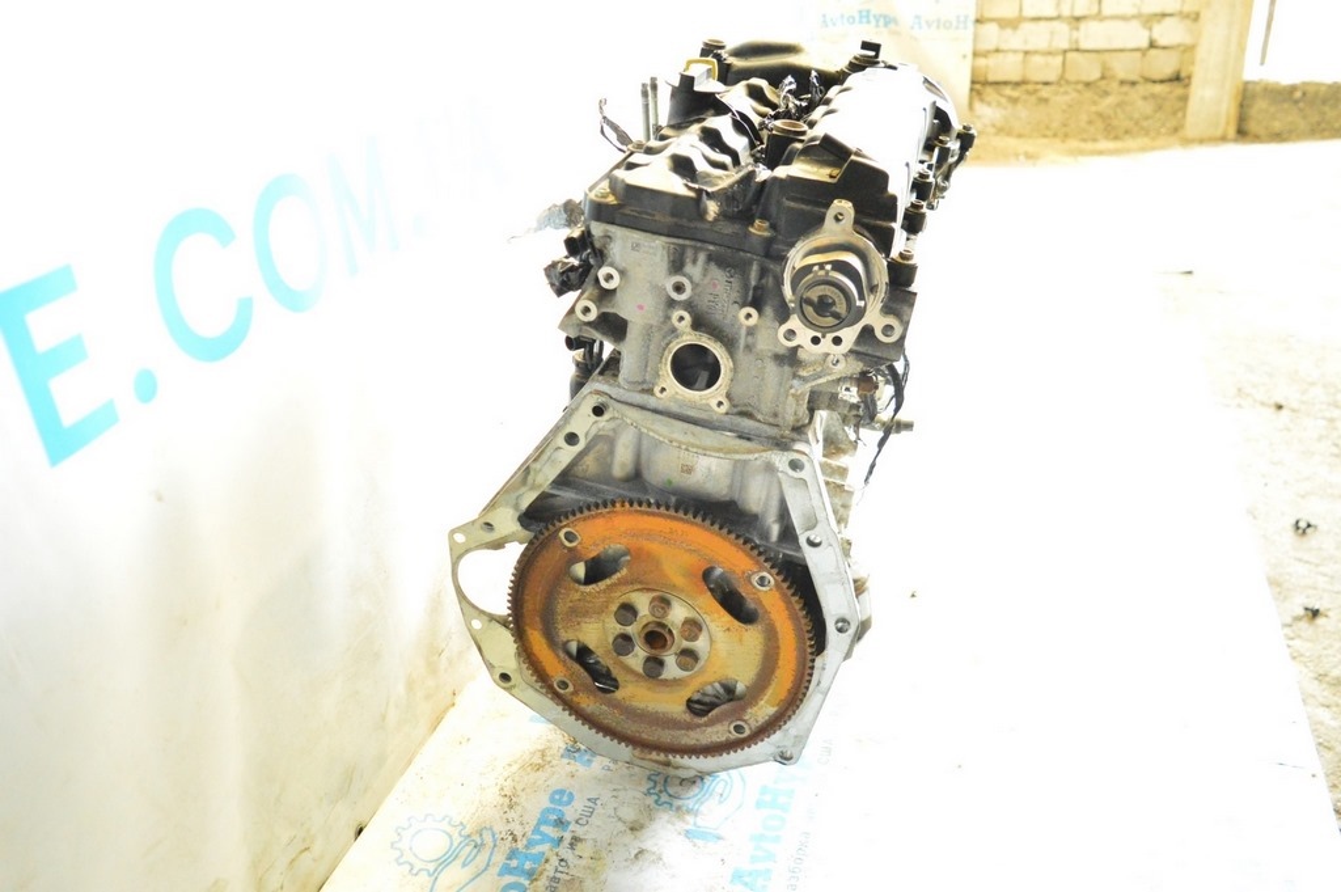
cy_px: 446
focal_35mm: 30
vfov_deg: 43.5
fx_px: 1117
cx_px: 670
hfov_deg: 62.0
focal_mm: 20
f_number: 4
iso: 6400
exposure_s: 1/80
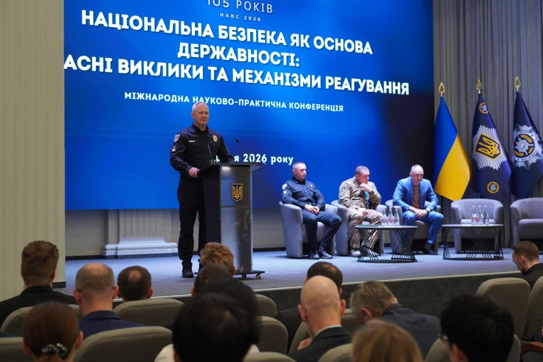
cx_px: 272
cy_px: 181
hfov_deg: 33.4
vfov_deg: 22.6
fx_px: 905
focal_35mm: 60
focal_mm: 60
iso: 2000
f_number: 4
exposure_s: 1/160
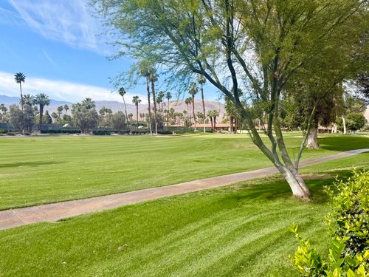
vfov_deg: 56.8
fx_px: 256
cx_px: 184
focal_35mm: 24
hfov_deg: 71.6
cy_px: 138
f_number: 1.78
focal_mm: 6.76
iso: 80
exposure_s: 1/3759
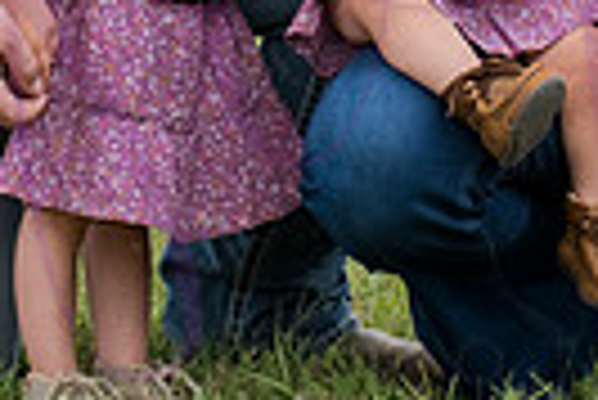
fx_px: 6036
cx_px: 454
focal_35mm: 363
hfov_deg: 5.7
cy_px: -434
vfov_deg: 3.8
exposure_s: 1/500
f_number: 4.5
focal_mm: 80
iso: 400
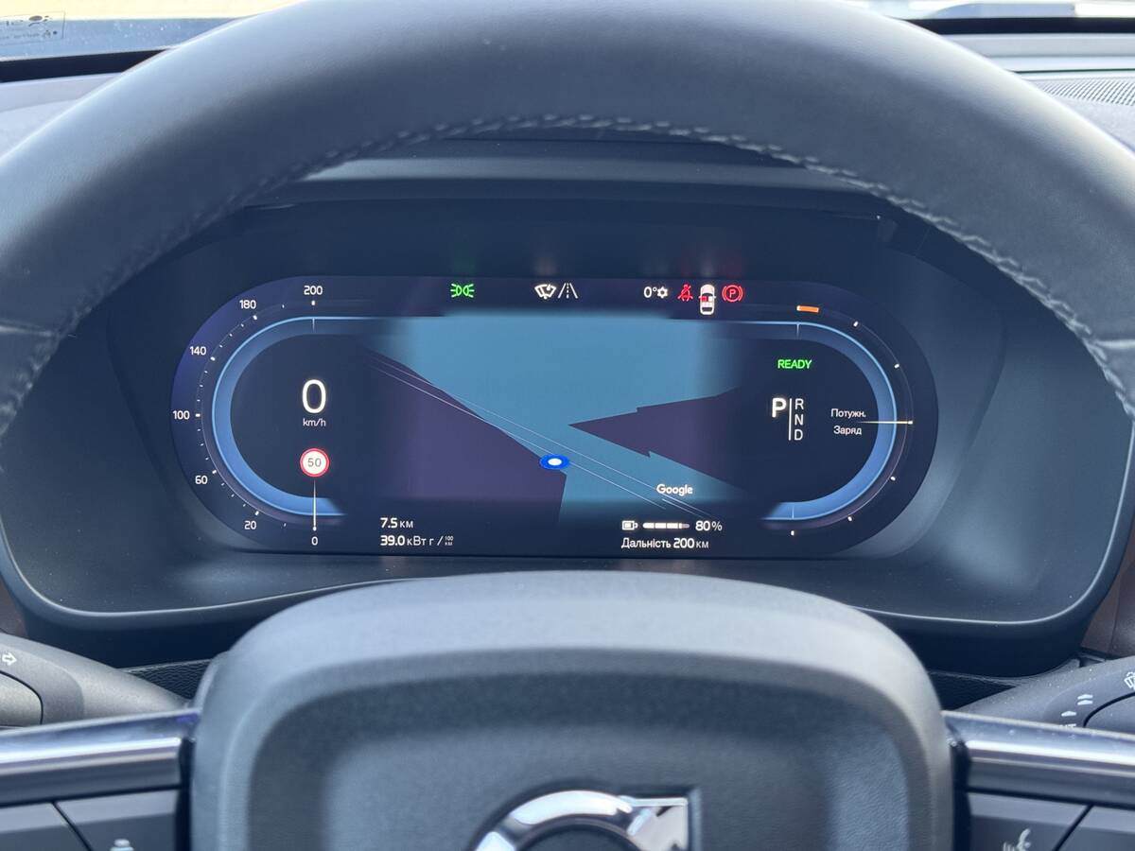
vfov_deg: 30.3
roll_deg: -0.9
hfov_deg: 39.7
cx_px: 568
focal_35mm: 48
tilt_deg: -25.0
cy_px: 426
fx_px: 1574
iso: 100
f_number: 1.78
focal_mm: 6.76
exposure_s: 1/60
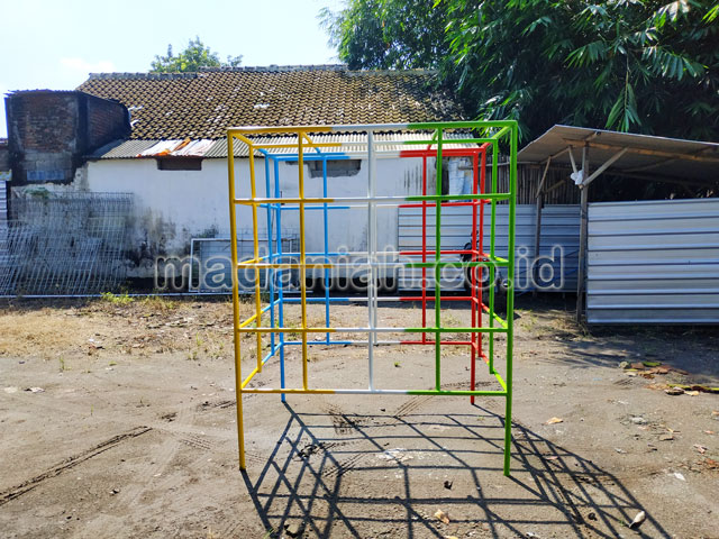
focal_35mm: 24
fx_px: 498
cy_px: 270
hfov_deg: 71.6
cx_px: 360
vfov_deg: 56.8
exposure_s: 1/2554
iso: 250
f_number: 1.9
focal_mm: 3.94
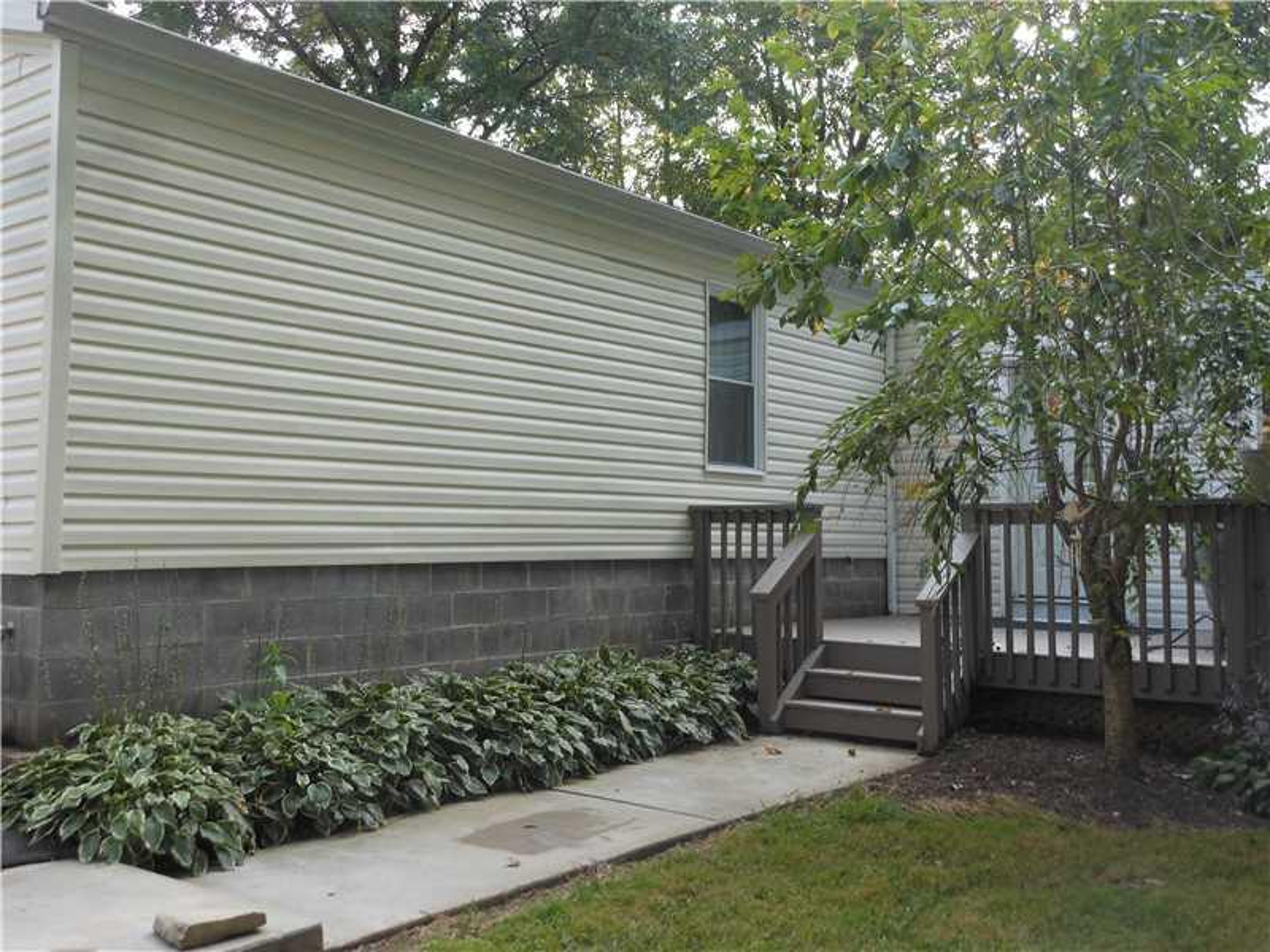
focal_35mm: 33
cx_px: 635
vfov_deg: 42.9
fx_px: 1211
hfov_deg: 55.4
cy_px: 476
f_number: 4
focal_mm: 5.9
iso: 80
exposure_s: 1/40
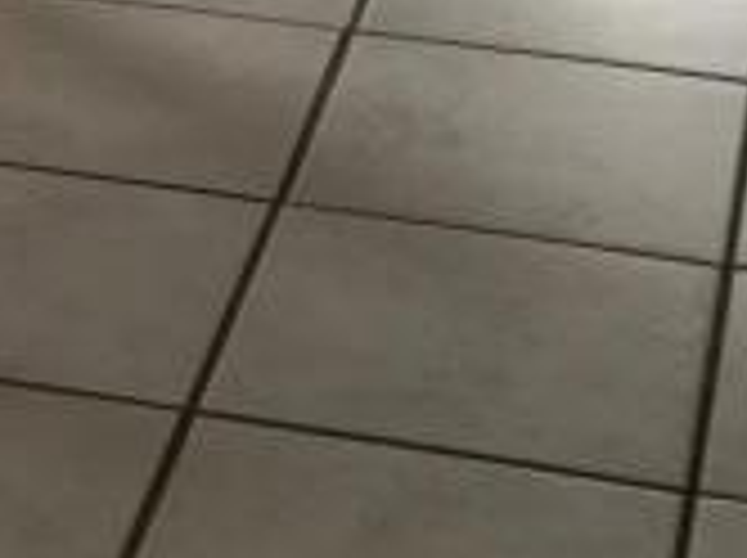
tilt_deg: -10.7
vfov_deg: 7.6
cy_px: -842
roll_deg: +0.0
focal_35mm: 179
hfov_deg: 10.9
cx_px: -153
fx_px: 3857
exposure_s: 1/60
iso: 32
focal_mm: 4.15
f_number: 2.2
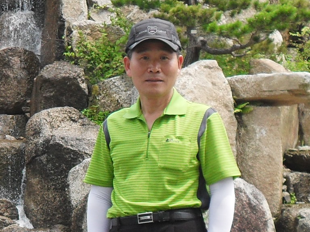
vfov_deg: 40.7
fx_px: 313
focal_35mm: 35
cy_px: 116
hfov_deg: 52.6
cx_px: 155
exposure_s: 1/750
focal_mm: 6.2
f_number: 2.8
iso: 100
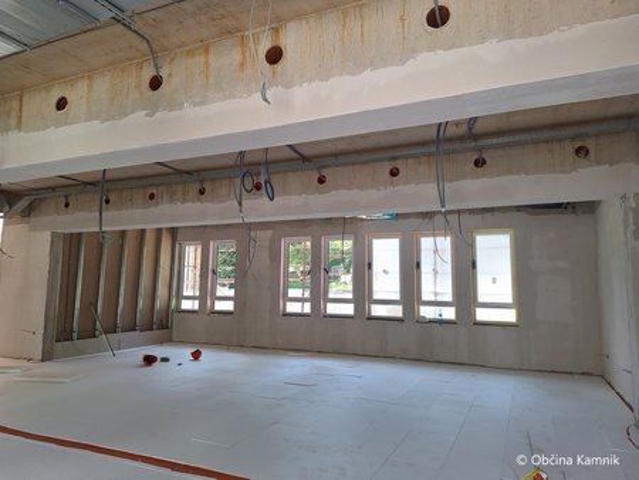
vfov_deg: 58.9
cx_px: 320
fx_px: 425
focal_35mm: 23
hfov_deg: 73.9
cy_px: 240
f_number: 1.8
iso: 40
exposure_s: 1/195
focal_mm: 5.54
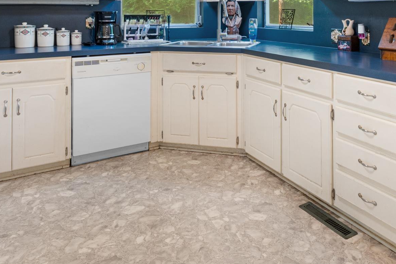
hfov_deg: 58.0
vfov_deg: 37.7
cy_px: 15
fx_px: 352
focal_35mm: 32
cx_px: 246
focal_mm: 10
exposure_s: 1/2
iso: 200
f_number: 9
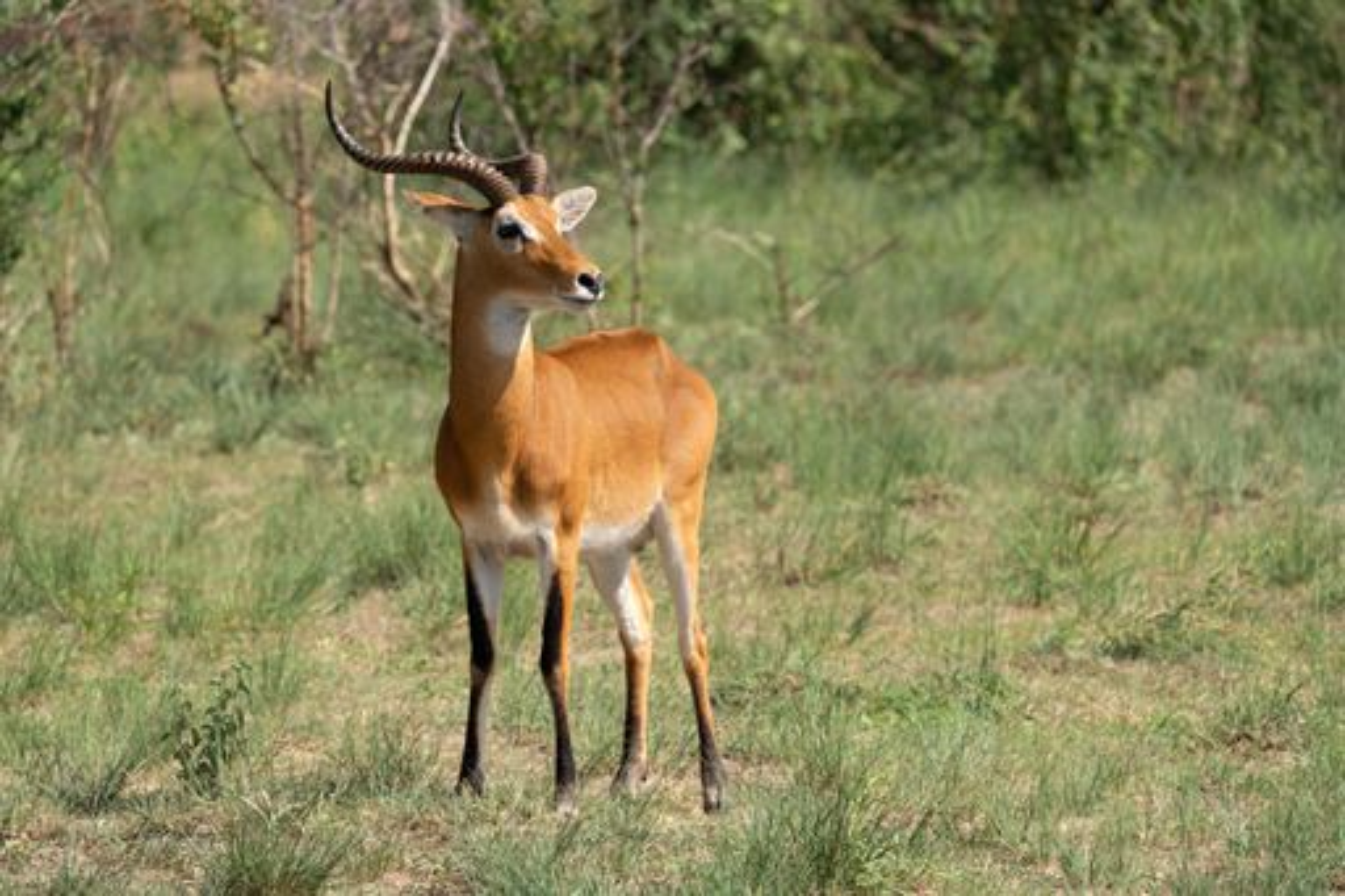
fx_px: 14939
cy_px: 448
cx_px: 672
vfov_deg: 3.4
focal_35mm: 400
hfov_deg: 5.2
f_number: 10
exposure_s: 1/400
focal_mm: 400
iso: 320
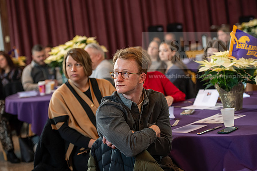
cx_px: 128
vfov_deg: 17.1
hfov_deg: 25.4
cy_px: 86
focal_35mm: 80
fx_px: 571
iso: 1250
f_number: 3.5
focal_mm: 80
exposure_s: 1/200
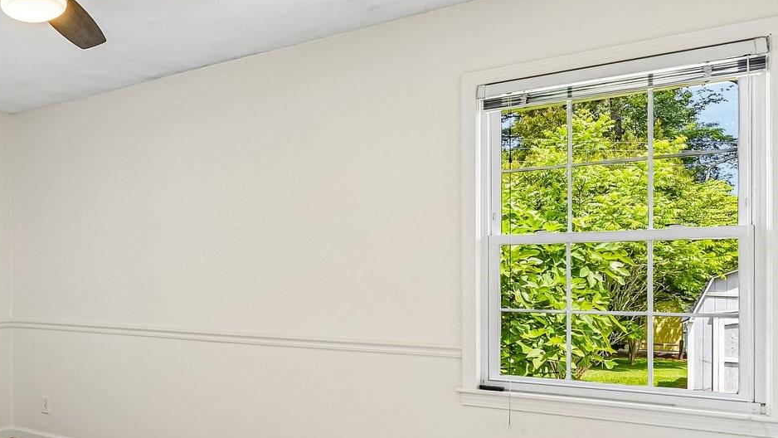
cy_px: 278
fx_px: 660
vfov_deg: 36.4
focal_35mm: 32
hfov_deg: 53.6
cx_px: 81
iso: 200
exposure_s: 1/20
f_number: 8
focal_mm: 14
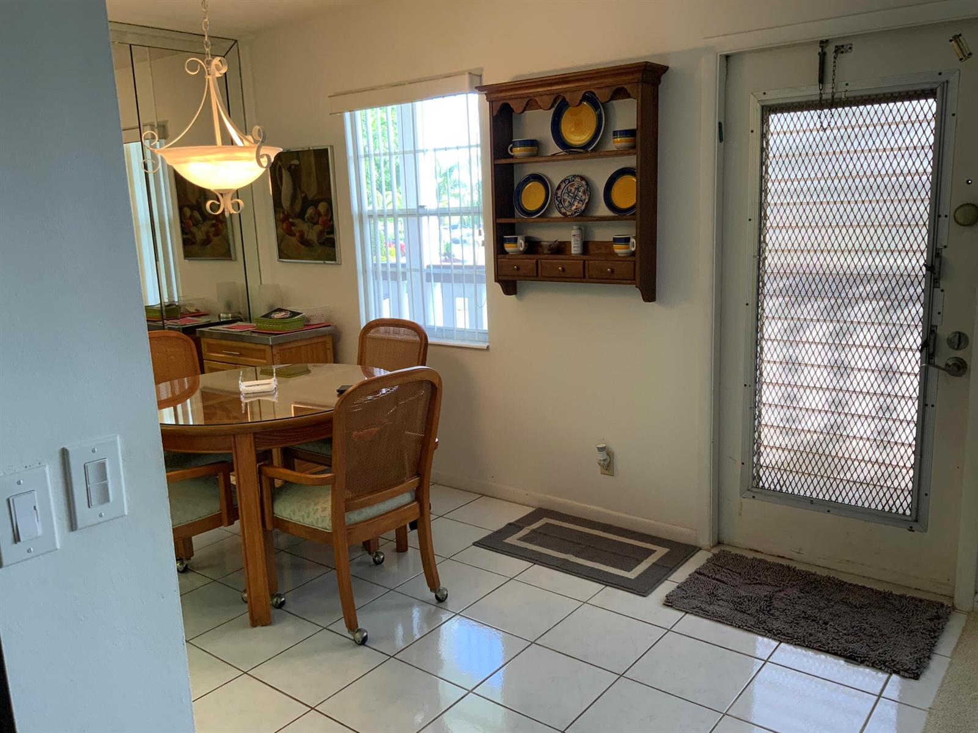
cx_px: 489
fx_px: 819
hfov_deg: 61.7
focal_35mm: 29
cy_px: 366
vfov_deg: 48.2
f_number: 1.8
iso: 64
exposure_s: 1/120
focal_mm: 3
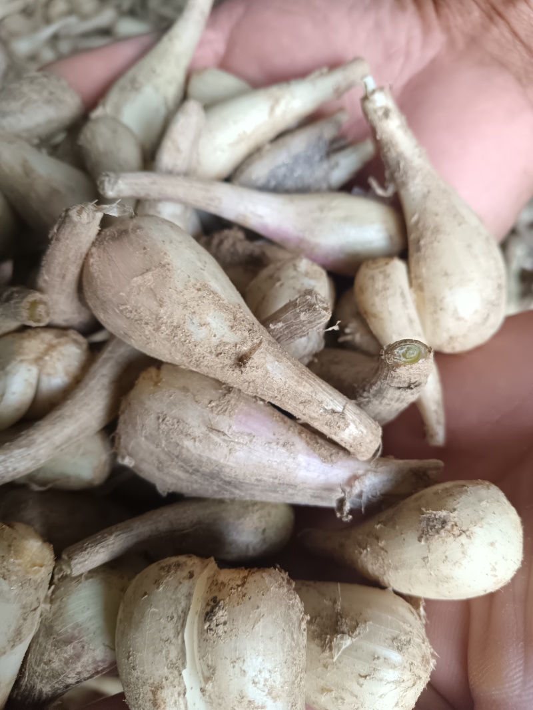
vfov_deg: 69.4
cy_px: 355
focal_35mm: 25
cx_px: 266
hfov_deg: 54.9
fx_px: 513
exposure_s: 1/100
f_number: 1.8
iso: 619
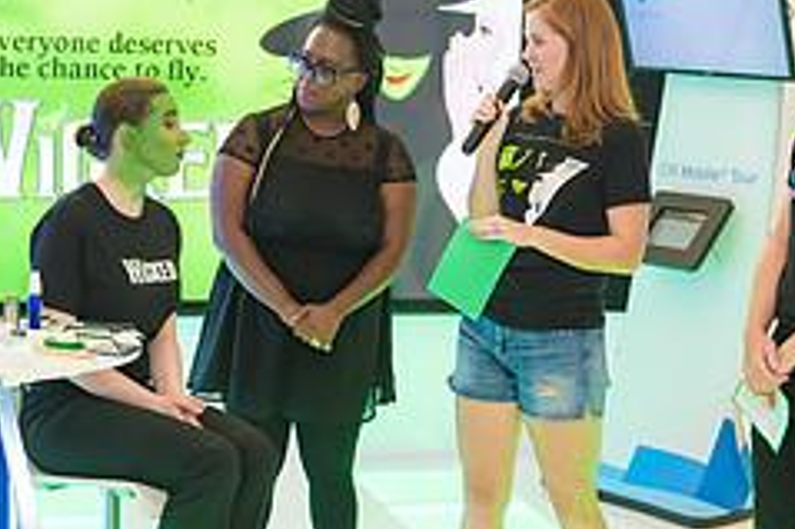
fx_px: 1876
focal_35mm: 85
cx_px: 316
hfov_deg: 23.9
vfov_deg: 16.0
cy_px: 241
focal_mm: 35
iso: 400
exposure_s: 1/125
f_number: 3.2
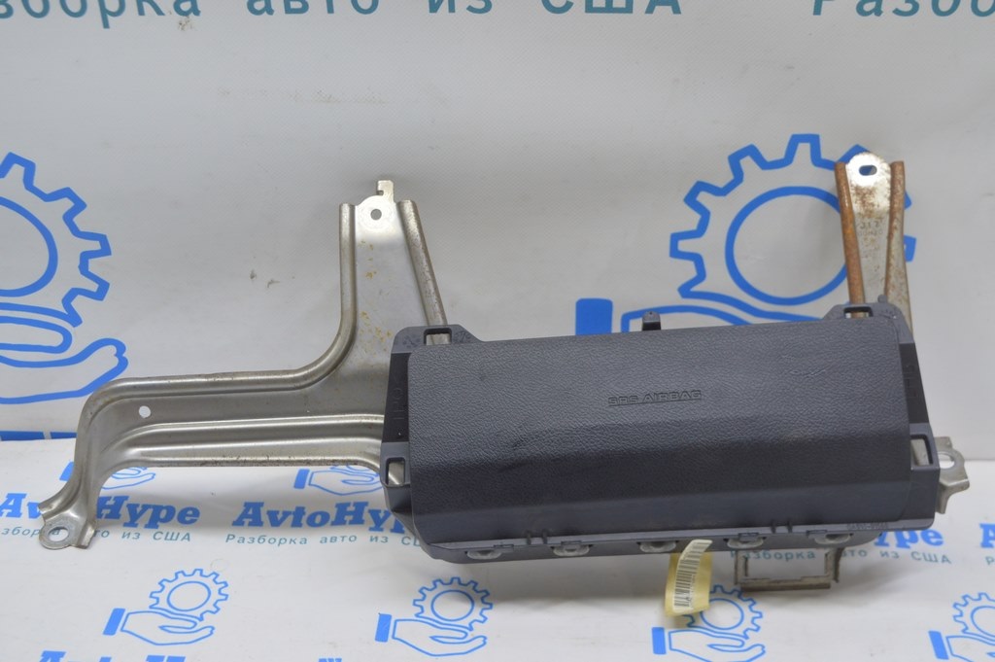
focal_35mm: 45
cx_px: 498
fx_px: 1243
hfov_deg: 43.6
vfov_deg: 29.8
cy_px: 331
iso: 400
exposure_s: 1/20
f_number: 5.6
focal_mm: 30
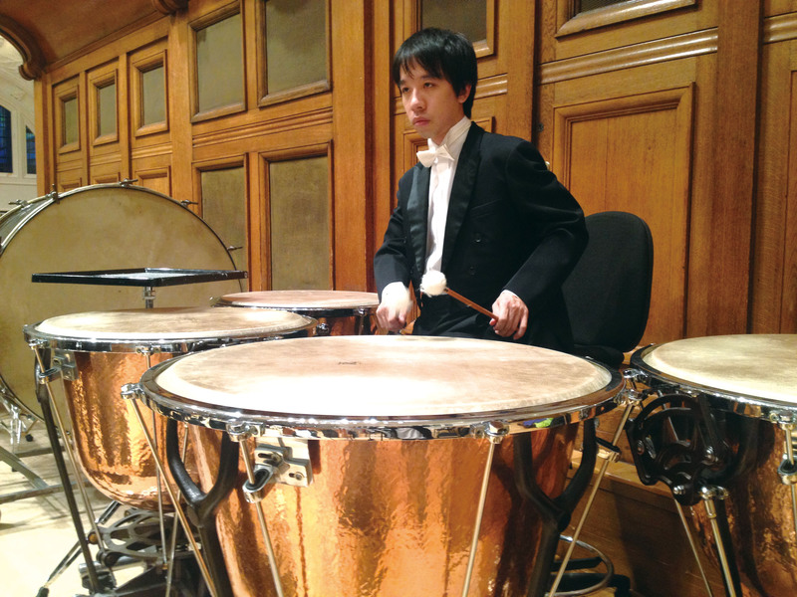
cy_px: 298
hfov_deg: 52.6
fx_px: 806
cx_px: 398
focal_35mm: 35
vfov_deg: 40.7
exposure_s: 1/20
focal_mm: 4.28
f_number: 2.4
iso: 160
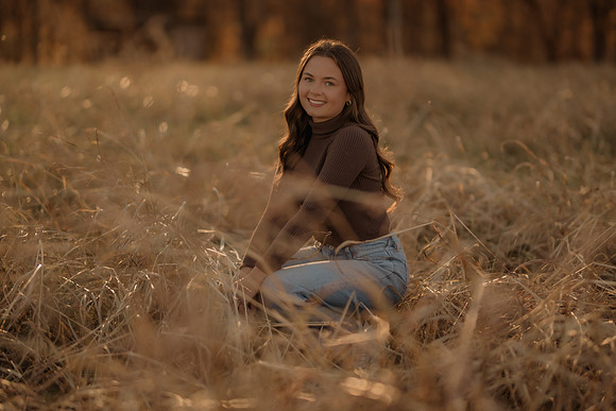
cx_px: 308
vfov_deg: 16.1
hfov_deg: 23.9
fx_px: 1455
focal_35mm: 85
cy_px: 206
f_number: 1.4
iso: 200
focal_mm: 85
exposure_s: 1/1250
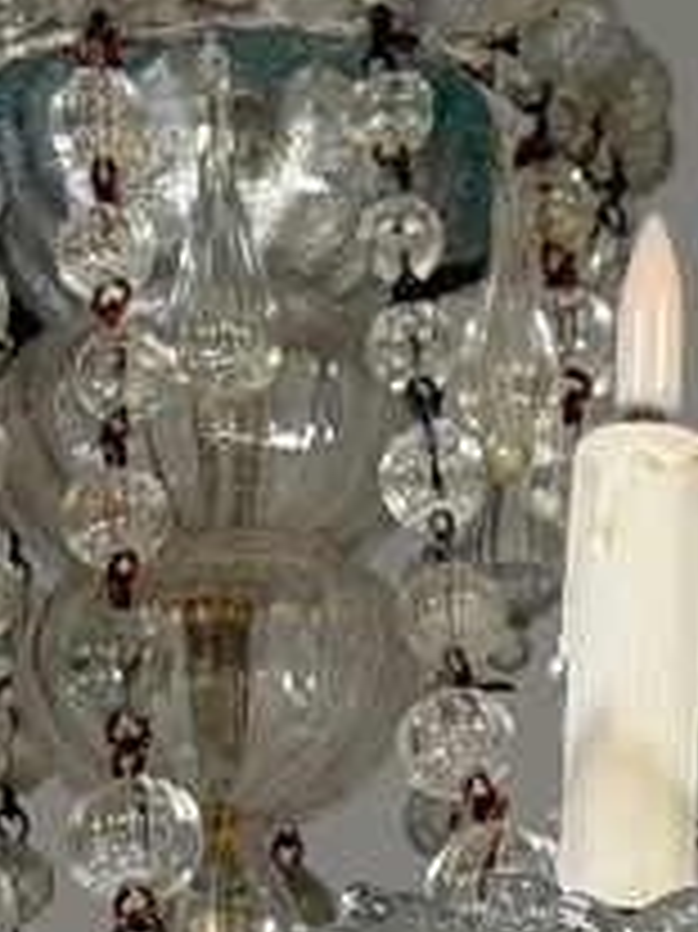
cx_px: 351
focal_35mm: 278
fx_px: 7482
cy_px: 1823
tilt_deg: +11.7
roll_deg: +1.3
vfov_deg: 6.9
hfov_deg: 5.3
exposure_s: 1/89
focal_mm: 6.76
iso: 100
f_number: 1.78
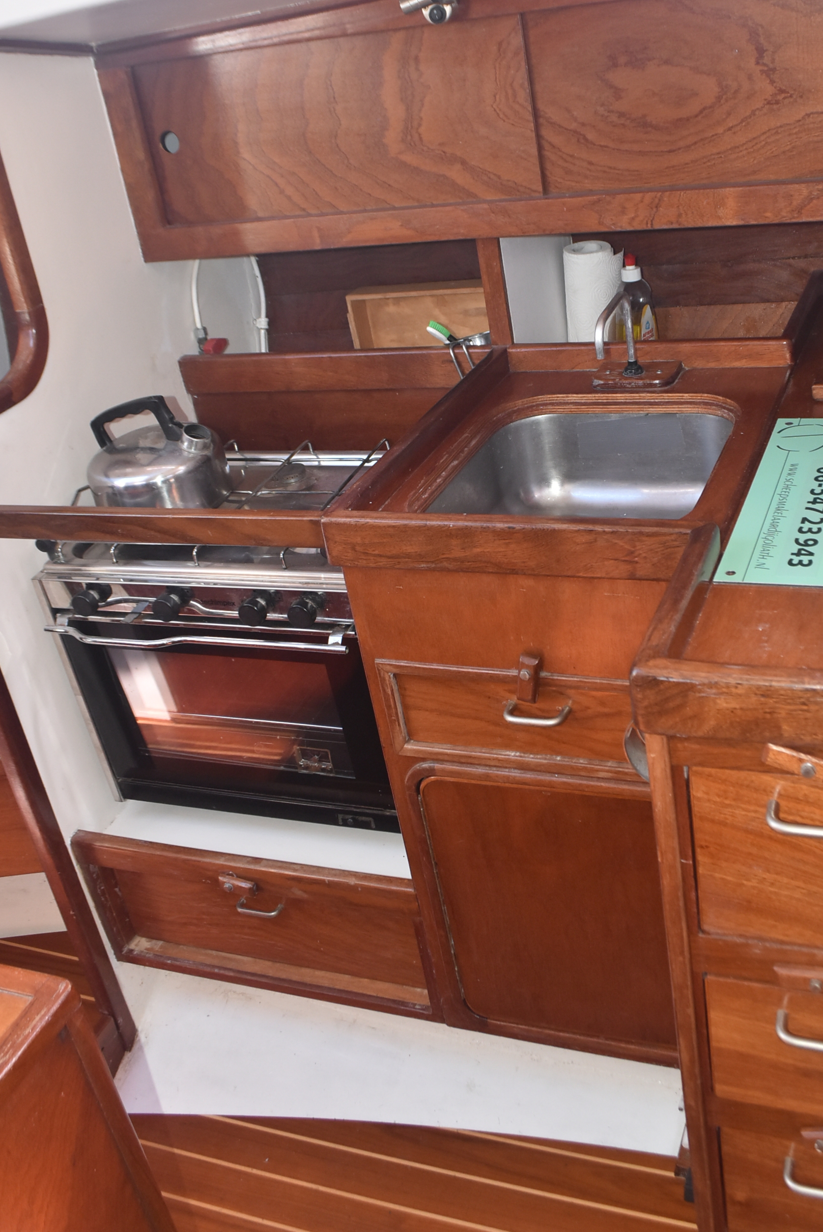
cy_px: 480
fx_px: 1164
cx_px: 479
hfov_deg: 38.8
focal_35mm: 34
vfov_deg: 55.3
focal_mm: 18
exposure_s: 1/125
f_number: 5.6
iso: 800
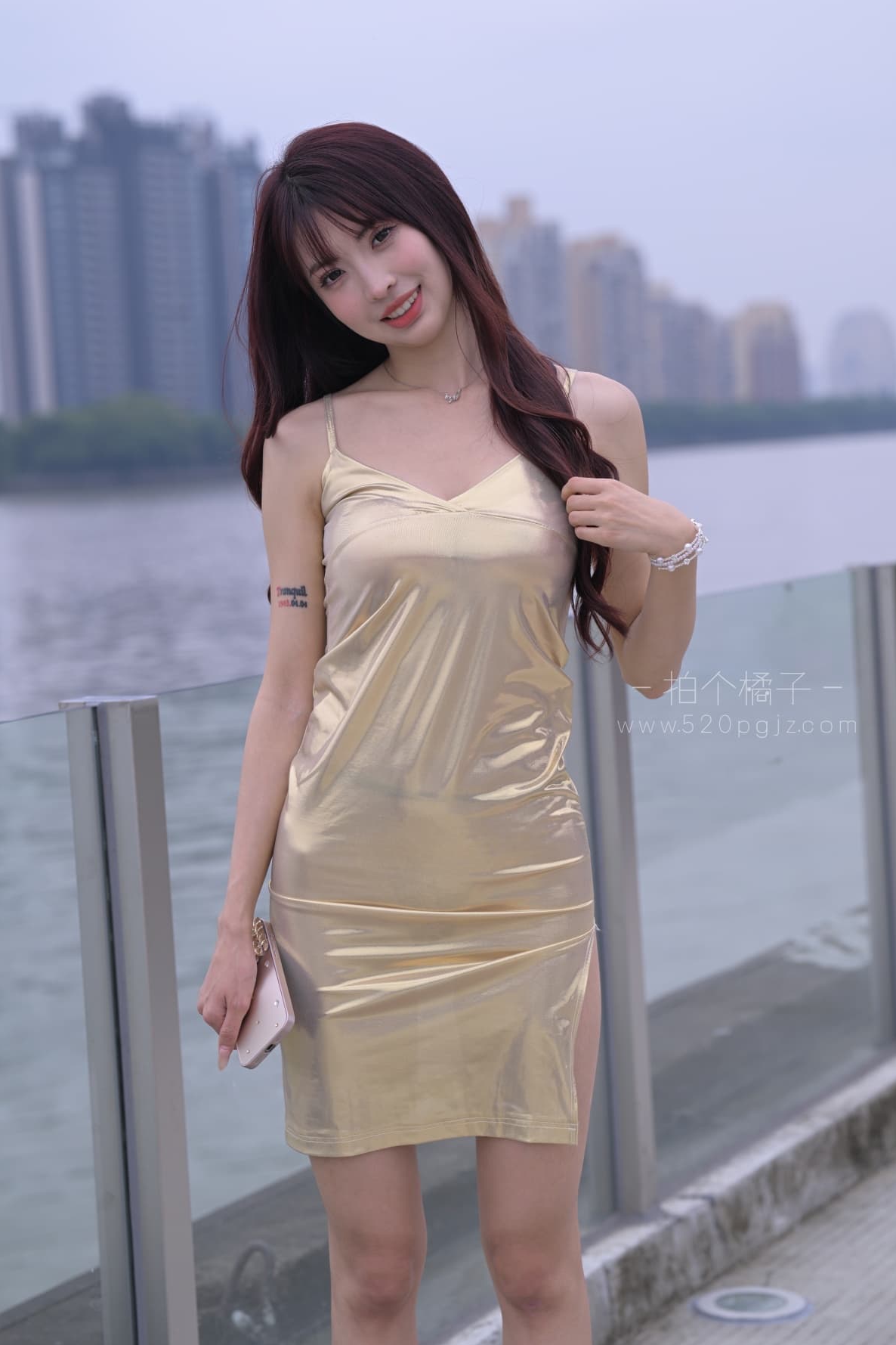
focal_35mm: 86
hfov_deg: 15.9
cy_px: 666
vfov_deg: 23.6
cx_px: 451
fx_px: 3210
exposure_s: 1/250
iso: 80
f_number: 4.5
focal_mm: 85
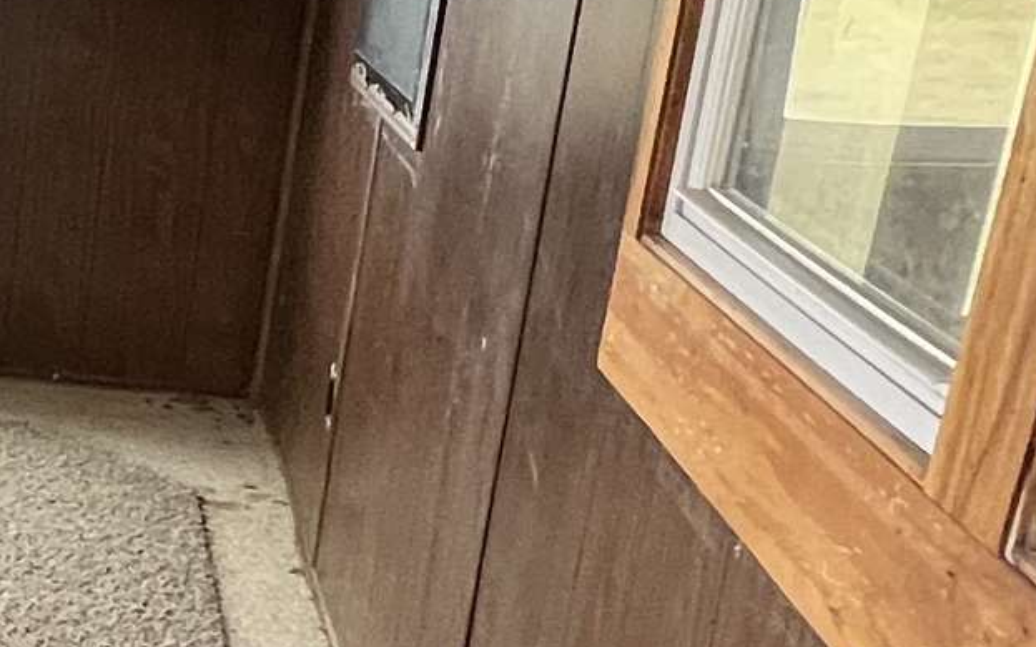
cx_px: -545
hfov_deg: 23.6
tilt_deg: -19.1
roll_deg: -0.1
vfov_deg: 19.1
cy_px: 427
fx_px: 1919
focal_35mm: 68
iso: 320
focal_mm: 1.57
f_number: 1.8
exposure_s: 1/60
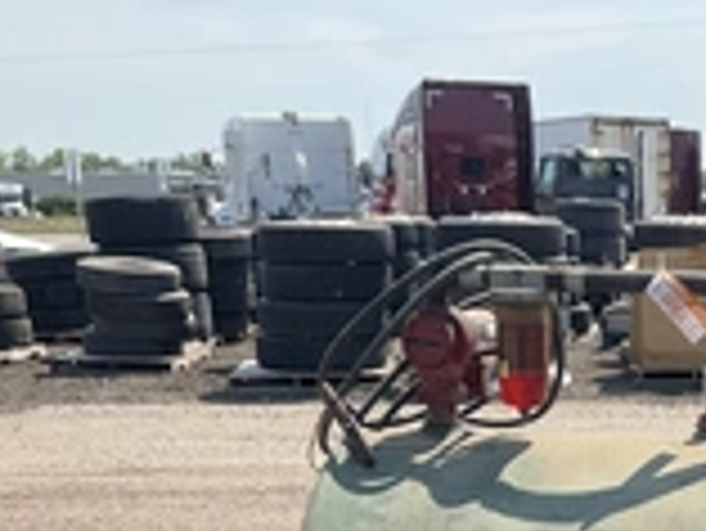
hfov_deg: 24.8
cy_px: 670
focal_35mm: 74
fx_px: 1510
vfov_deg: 18.6
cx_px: 742
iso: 25
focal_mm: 3
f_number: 1.8
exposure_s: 1/944
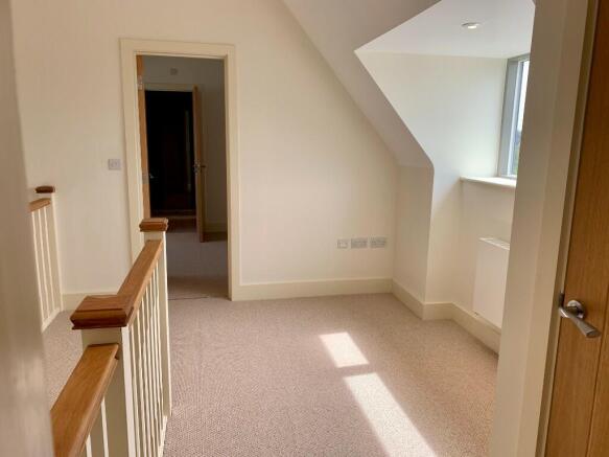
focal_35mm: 26
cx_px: 304
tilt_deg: -10.4
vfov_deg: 53.0
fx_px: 457
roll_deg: -0.8
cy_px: 228
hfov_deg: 67.3
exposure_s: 1/259
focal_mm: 4.25
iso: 25
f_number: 1.8
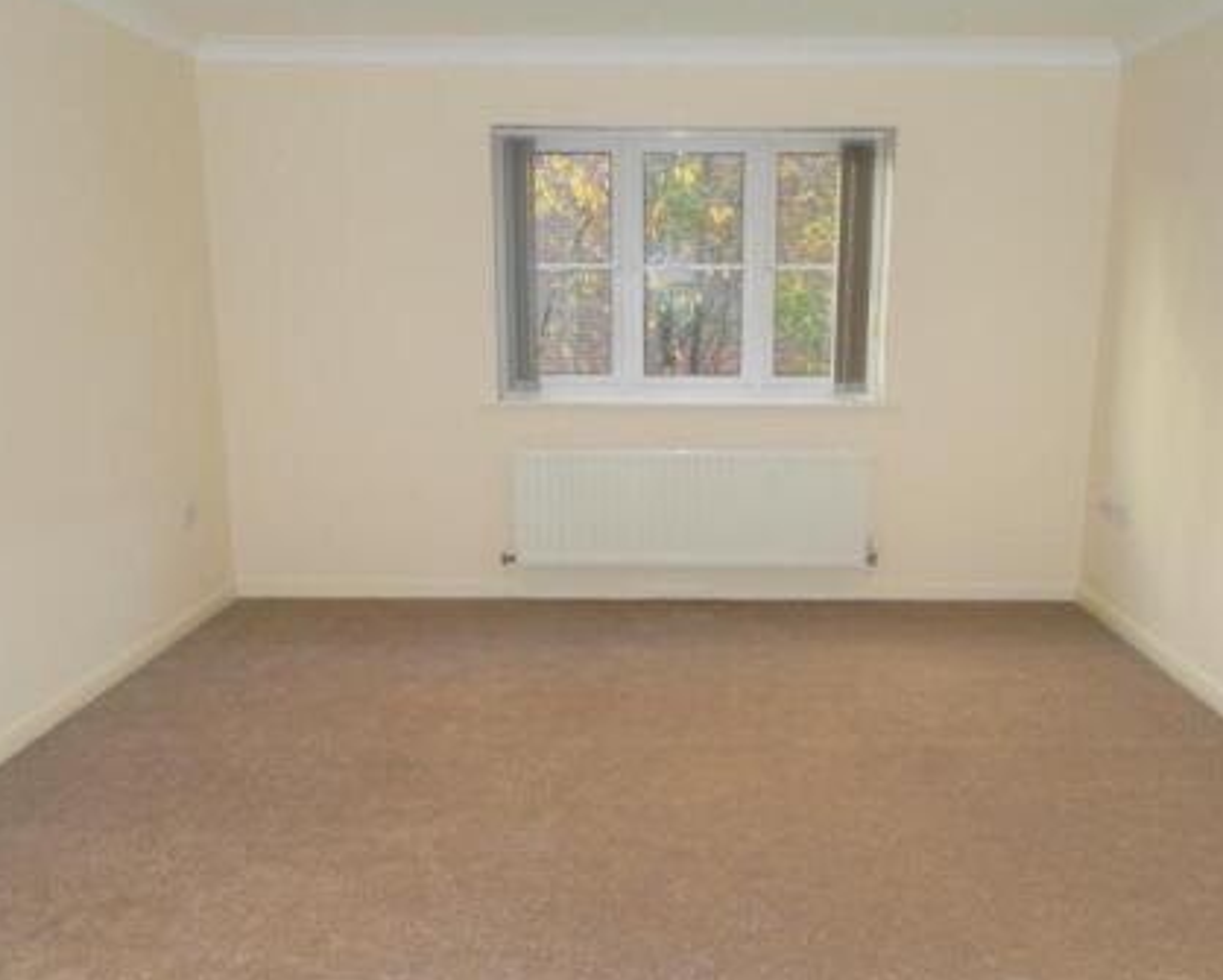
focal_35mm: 34
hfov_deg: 52.7
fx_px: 1232
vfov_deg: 43.1
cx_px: 677
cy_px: 601
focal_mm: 4.5
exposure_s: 1/30
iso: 160
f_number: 3.1
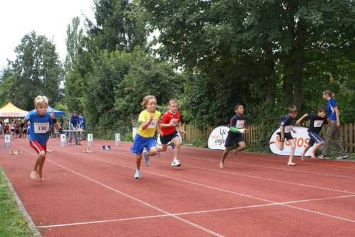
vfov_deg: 31.9
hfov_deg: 46.4
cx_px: 178
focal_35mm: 42
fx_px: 414
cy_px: 118
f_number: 5
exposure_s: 1/160
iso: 100
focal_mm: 28
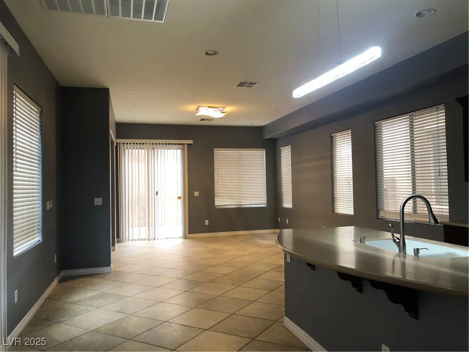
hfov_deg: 63.4
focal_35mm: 28
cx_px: 234
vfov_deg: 49.7
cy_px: 176
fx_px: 379
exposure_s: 1/15
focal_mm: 4
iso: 50
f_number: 1.8
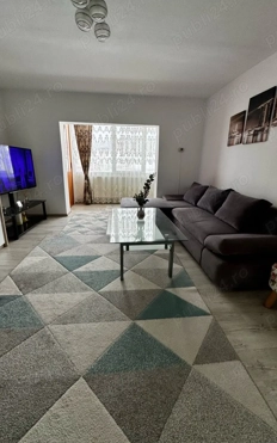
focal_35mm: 16
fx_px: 193
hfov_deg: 71.3
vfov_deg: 97.8
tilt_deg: -16.6
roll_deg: -1.1
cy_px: 217
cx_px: 141
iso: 100
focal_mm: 2.22
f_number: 2.2
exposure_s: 1/99
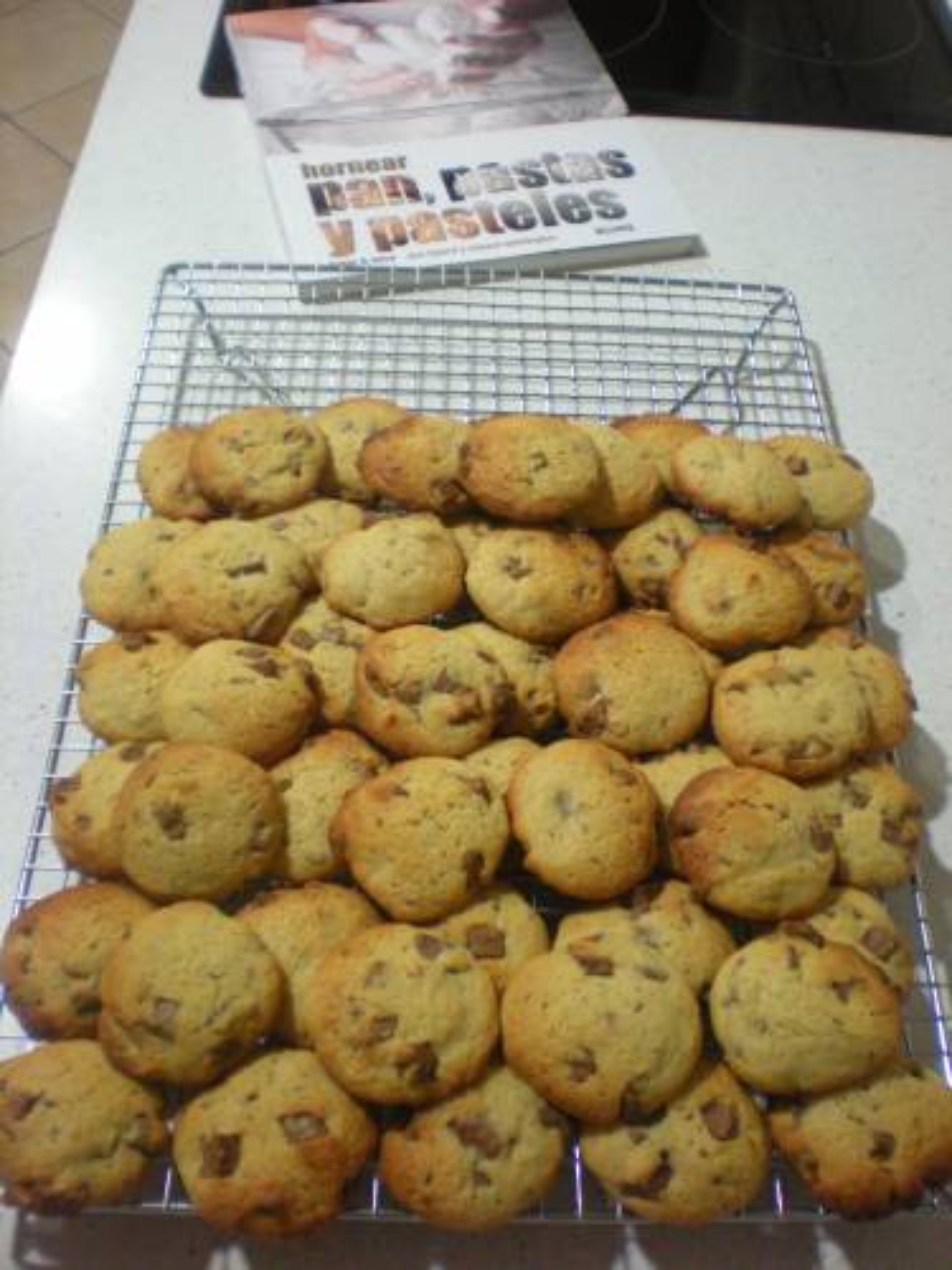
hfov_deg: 37.7
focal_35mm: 38
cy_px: 635
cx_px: 476
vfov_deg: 49.0
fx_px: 1393
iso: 278
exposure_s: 1/7.9
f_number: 3.1
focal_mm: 6.3
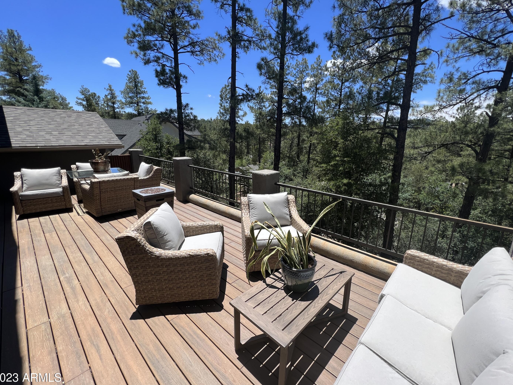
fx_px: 207
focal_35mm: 14
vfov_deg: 85.7
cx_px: 268
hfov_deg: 102.0
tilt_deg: -12.2
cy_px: 189
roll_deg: -1.9
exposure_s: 1/1054
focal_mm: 1.57
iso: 32
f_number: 1.8
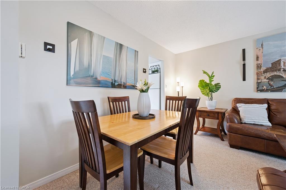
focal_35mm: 14
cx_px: 143
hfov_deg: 104.3
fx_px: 111
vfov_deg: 81.1
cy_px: 95
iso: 200
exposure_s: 1/5
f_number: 8
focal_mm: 14
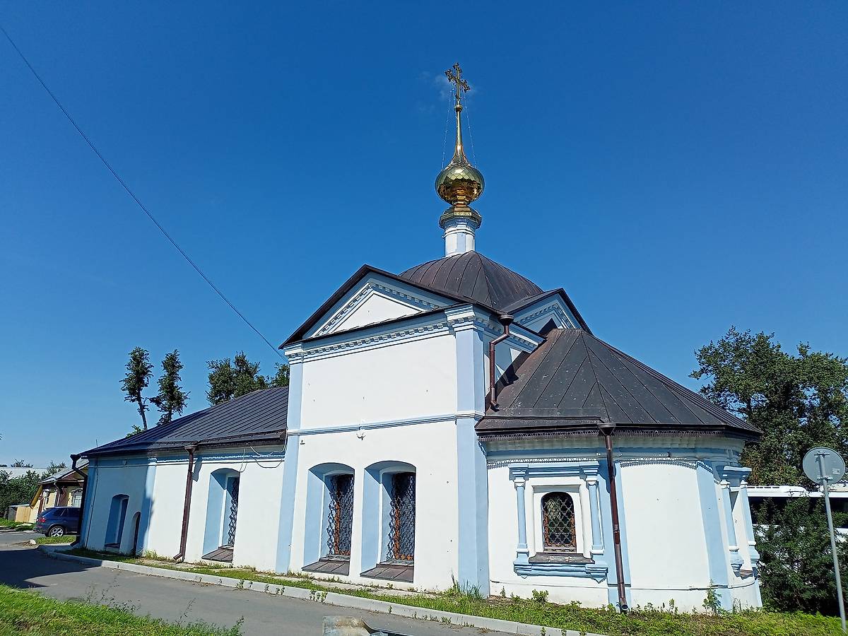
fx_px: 686
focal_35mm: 28
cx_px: 424
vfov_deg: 49.7
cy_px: 318
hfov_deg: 63.4
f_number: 1.8
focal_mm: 4.69
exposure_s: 1/5988
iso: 115
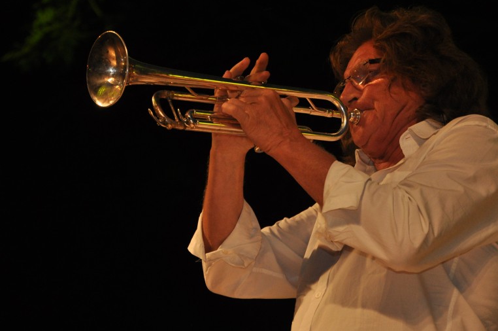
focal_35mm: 207
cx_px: 274
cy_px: 177
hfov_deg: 10.0
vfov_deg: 6.6
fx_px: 2855
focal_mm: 105
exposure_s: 1/60
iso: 800
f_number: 5.6
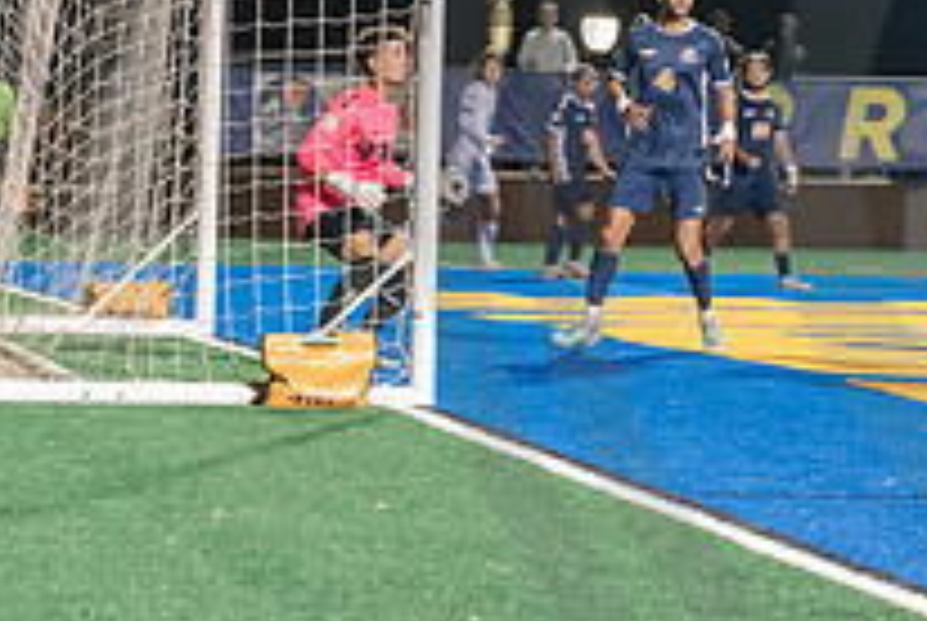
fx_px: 7246
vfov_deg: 4.9
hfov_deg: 7.2
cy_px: 160
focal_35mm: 281
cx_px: 1215
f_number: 3.5
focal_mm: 100
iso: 3200
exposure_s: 1/320
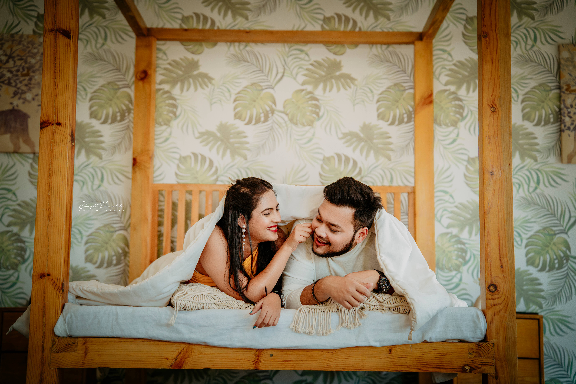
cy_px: 192
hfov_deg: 36.9
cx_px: 288
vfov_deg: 25.1
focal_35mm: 54
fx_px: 864
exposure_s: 1/1000
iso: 1000
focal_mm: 54
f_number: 2.2
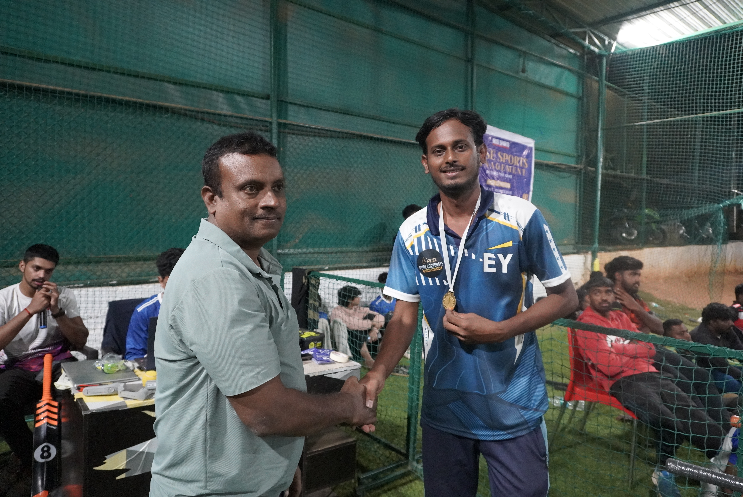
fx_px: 496
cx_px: 372
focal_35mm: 24
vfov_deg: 53.2
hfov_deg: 73.7
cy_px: 248
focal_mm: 16
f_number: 4
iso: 5000
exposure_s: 1/200
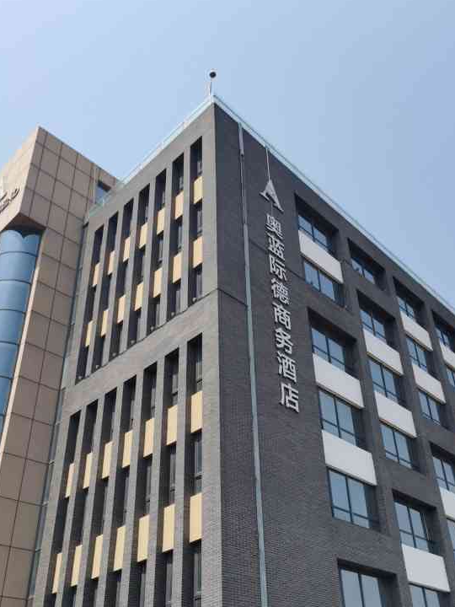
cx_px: 276
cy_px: 367
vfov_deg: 52.2
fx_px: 613
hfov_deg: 40.5
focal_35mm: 35
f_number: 1.6
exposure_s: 1/5000
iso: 50
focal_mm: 5.56
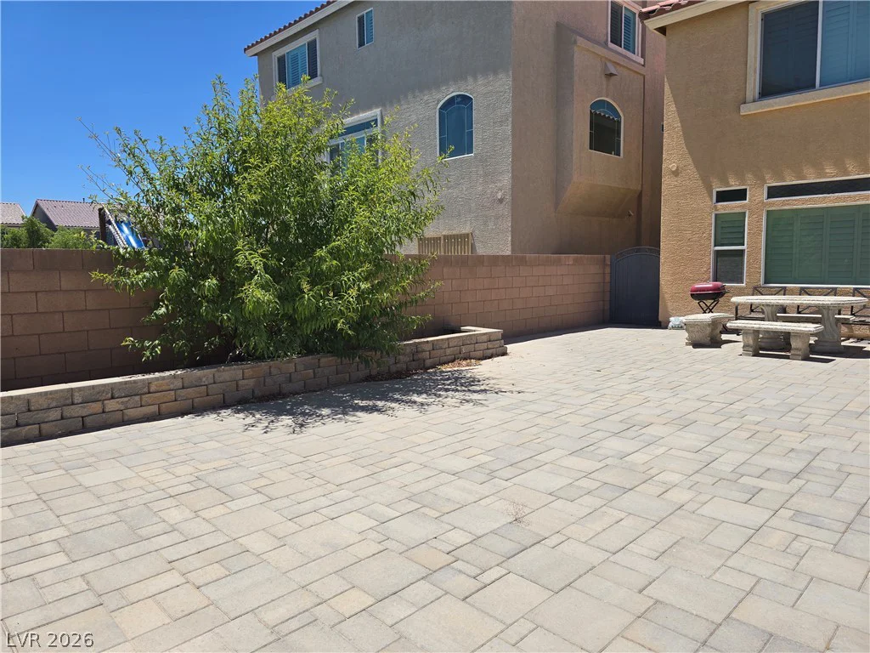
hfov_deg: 73.9
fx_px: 578
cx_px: 435
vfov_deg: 58.9
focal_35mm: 23
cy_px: 326
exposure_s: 1/1139
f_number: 1.7
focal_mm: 6.3
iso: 12
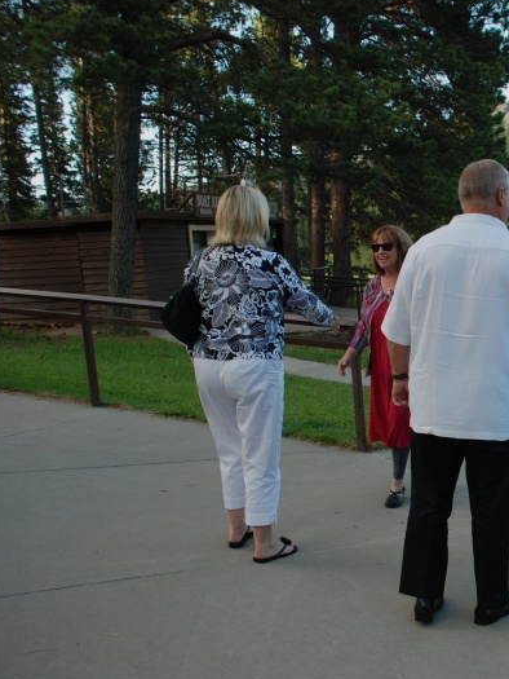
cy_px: 337
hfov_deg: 30.5
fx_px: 862
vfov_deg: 42.9
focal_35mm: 44
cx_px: 510
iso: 200
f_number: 5.6
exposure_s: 1/125
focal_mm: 20
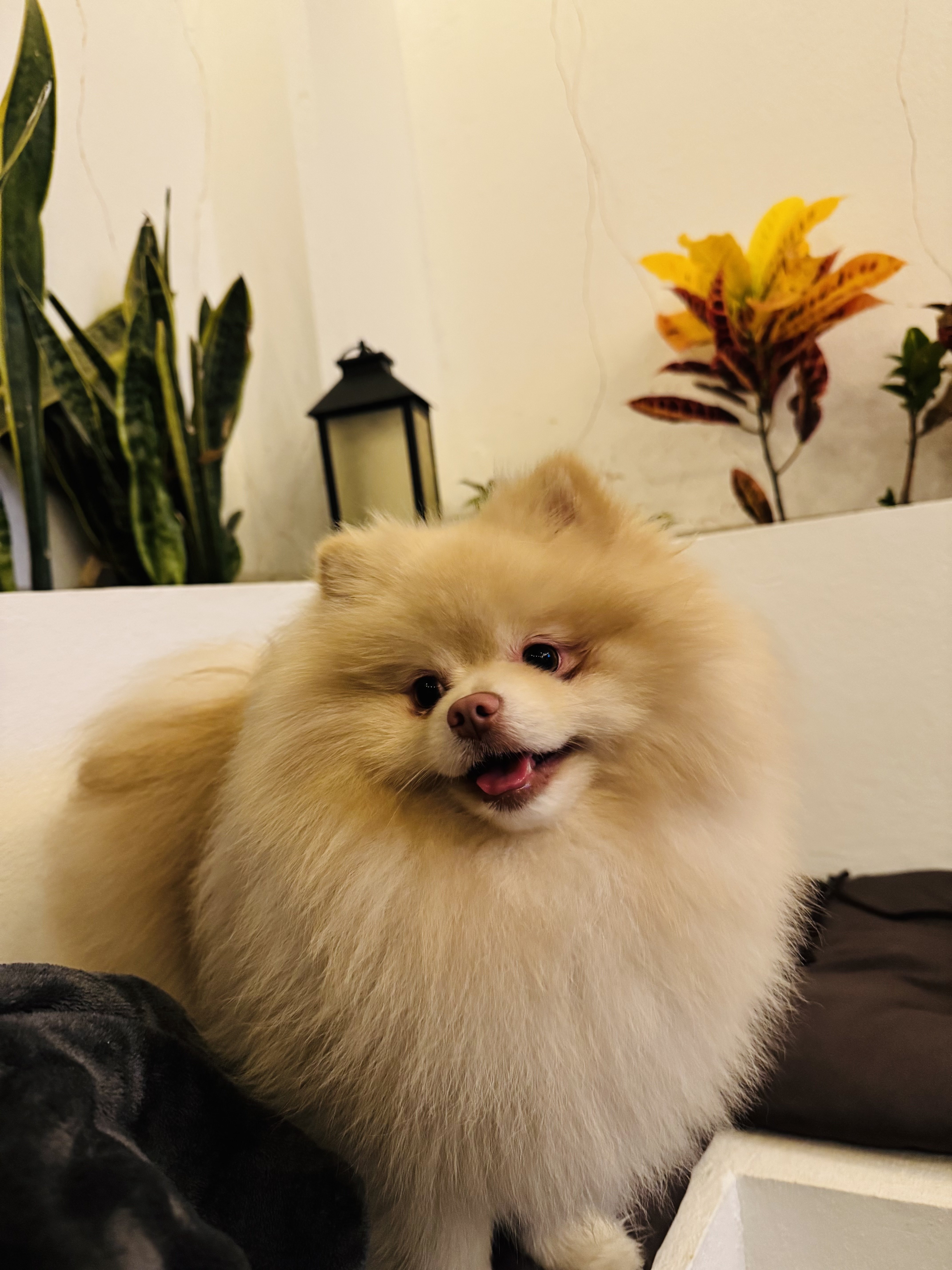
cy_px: 635
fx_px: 880
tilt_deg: -0.4
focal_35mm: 24
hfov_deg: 56.8
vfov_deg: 71.6
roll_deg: +5.9
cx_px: 476
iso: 640
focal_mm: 6.76
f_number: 1.78
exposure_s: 1/60
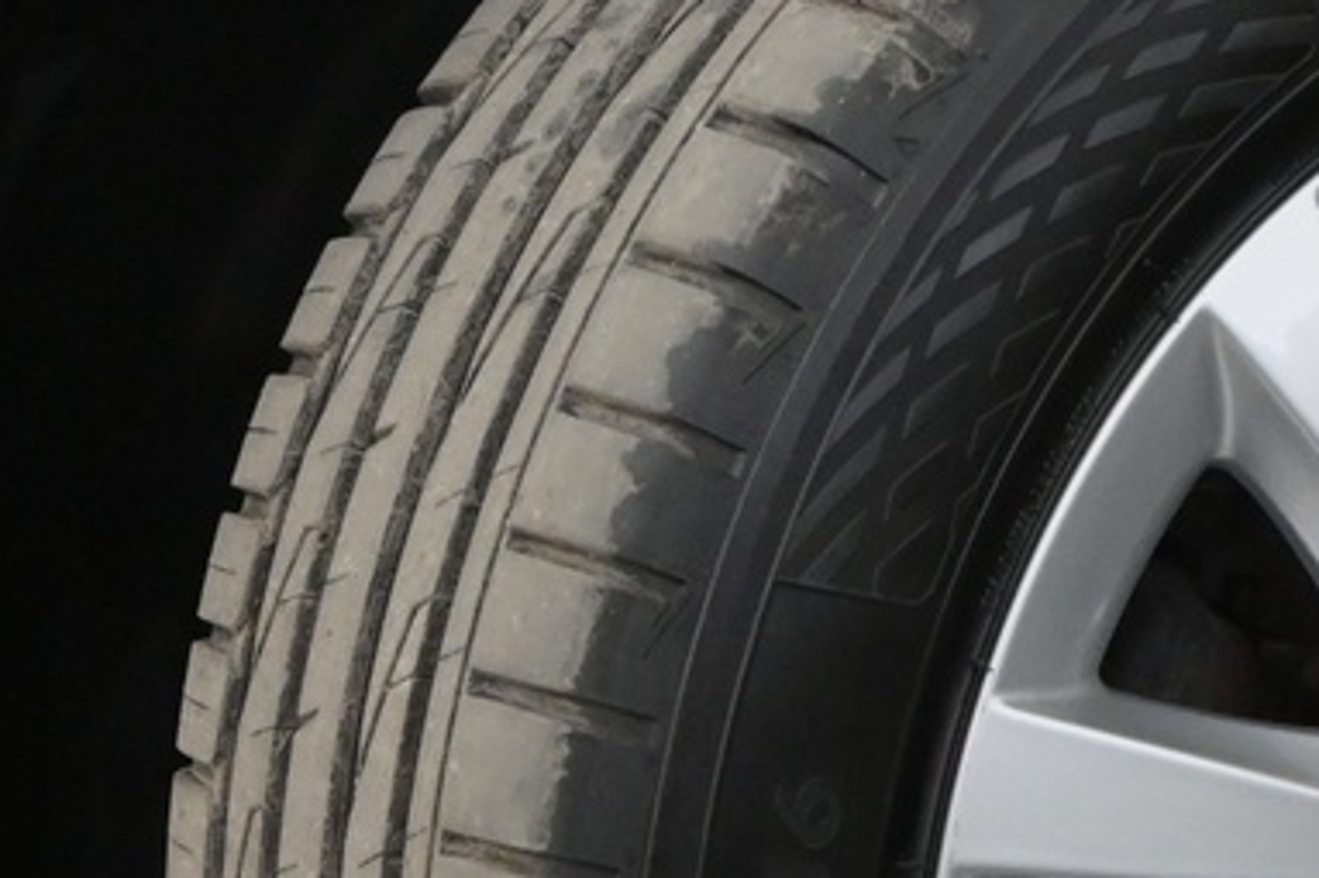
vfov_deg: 9.3
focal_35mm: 146
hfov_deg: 13.7
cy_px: 850
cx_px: 1502
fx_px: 5351
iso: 2500
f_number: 5
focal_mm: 23
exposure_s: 1/100
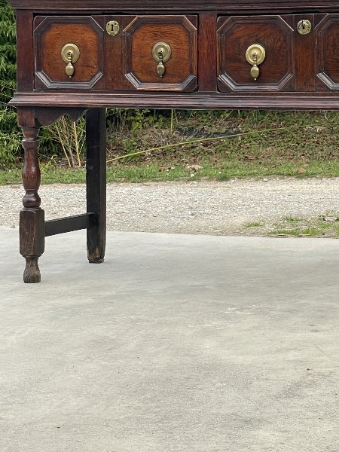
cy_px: 154
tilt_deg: -2.5
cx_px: 329
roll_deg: +1.0
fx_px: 1358
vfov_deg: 18.8
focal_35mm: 104
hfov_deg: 14.0
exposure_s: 1/510
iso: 25
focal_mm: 6
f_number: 2
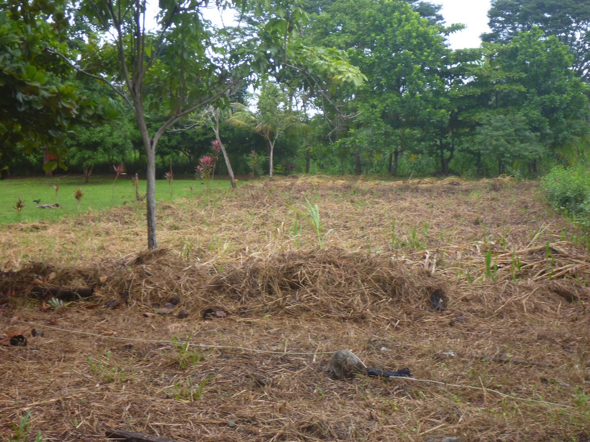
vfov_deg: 26.6
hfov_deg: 34.9
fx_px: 937
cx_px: 295
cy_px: 221
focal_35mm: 55
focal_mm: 9.8
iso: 125
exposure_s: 1/50
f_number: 4.9
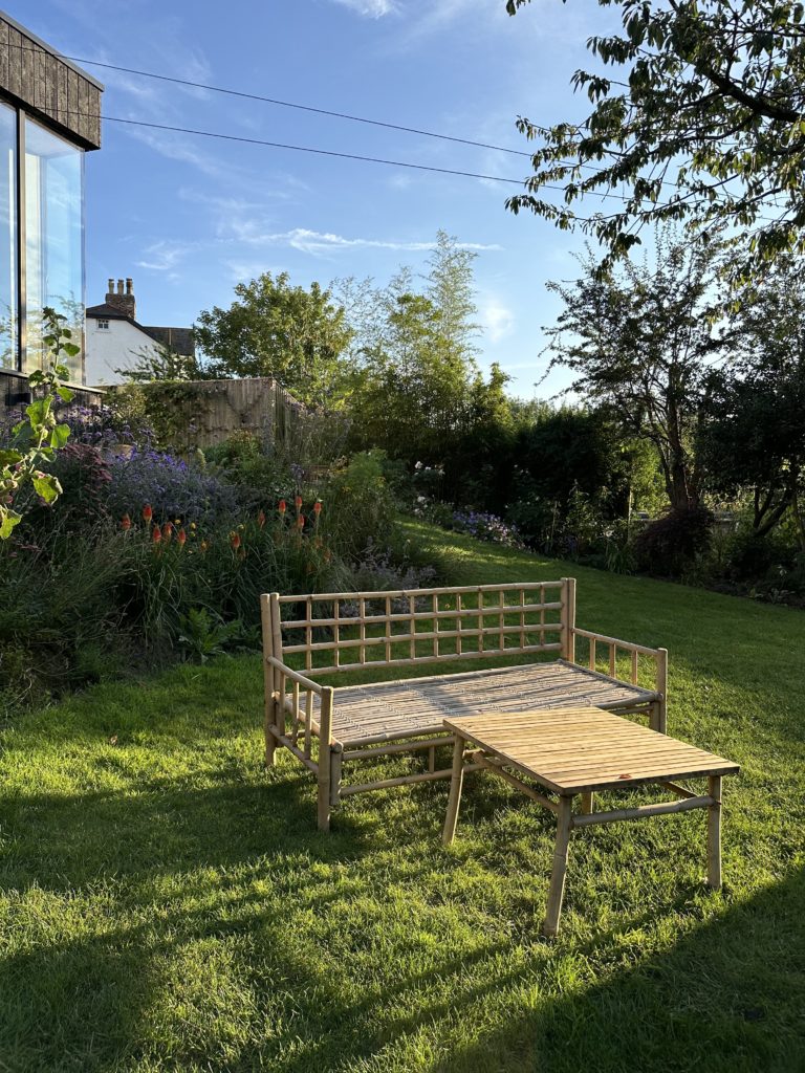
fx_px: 744
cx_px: 402
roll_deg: -1.5
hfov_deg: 56.8
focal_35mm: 24
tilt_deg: -1.0
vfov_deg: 71.6
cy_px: 536
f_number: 1.78
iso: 80
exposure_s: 1/1473
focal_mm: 6.86
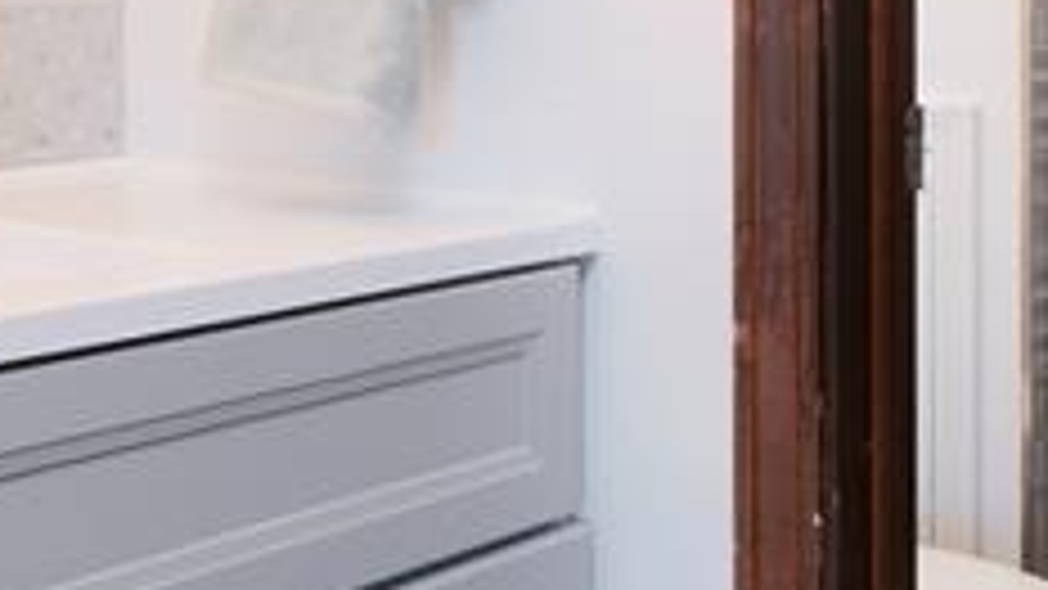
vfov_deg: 17.0
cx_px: 724
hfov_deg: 30.3
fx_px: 1917
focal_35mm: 69
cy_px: -41
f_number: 7.1
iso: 640
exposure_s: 1/125
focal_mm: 10
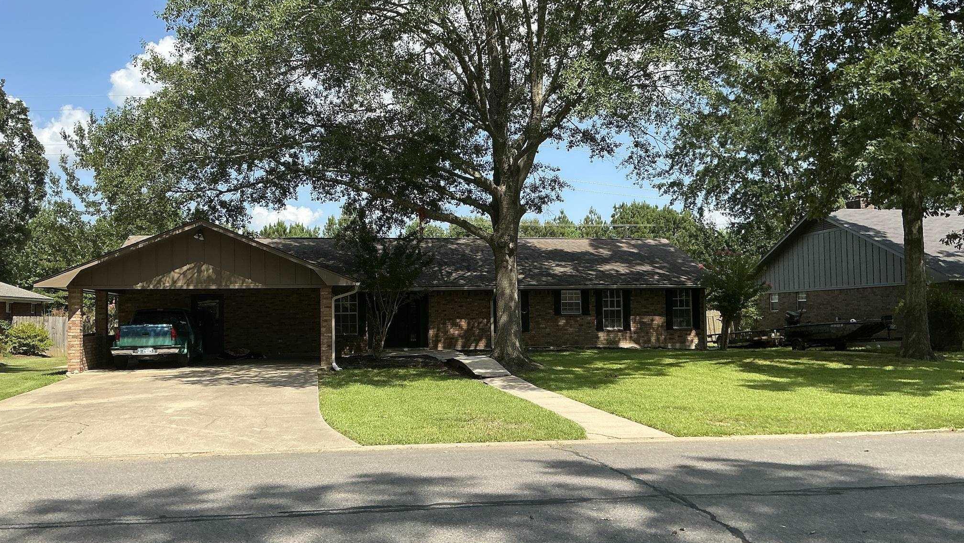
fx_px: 792
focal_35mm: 31
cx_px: 475
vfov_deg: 37.8
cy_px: 281
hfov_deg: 62.6
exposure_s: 1/1848
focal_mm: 3
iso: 25
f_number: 1.8
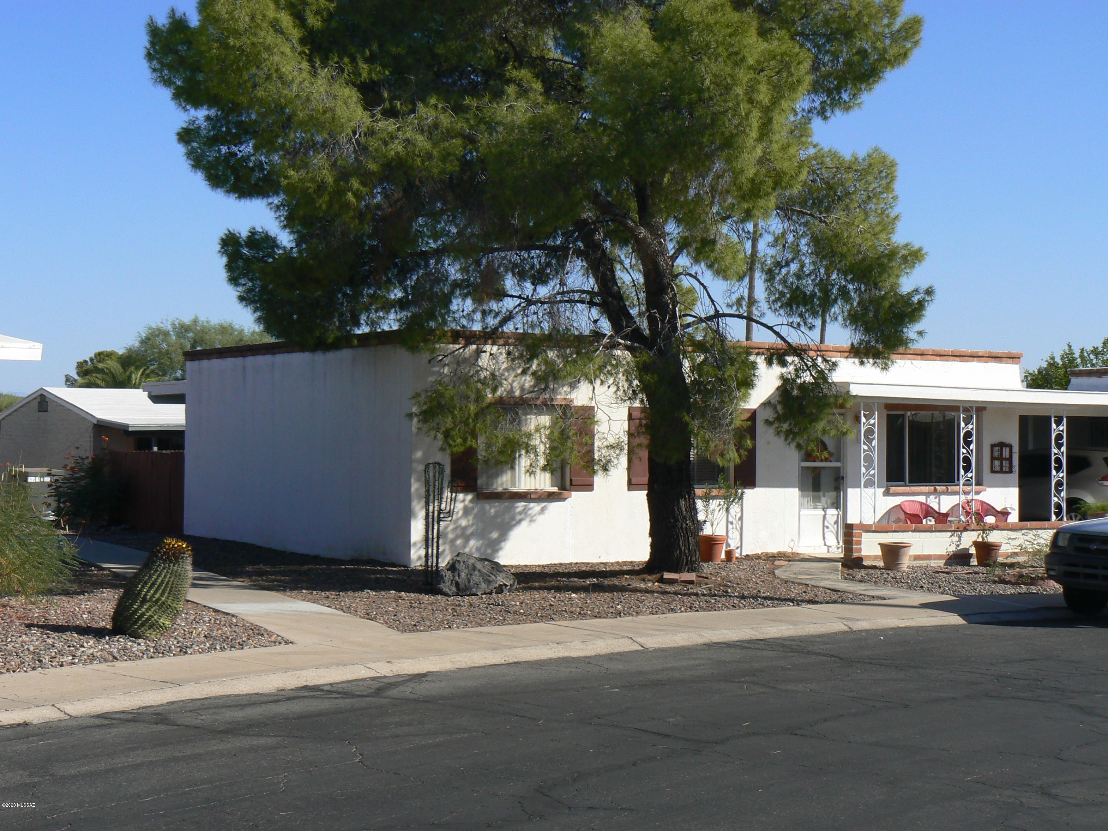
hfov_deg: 34.9
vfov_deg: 26.6
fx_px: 1760
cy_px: 416
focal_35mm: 55
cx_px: 554
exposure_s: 1/400
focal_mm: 9.2
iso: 80
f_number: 5.6
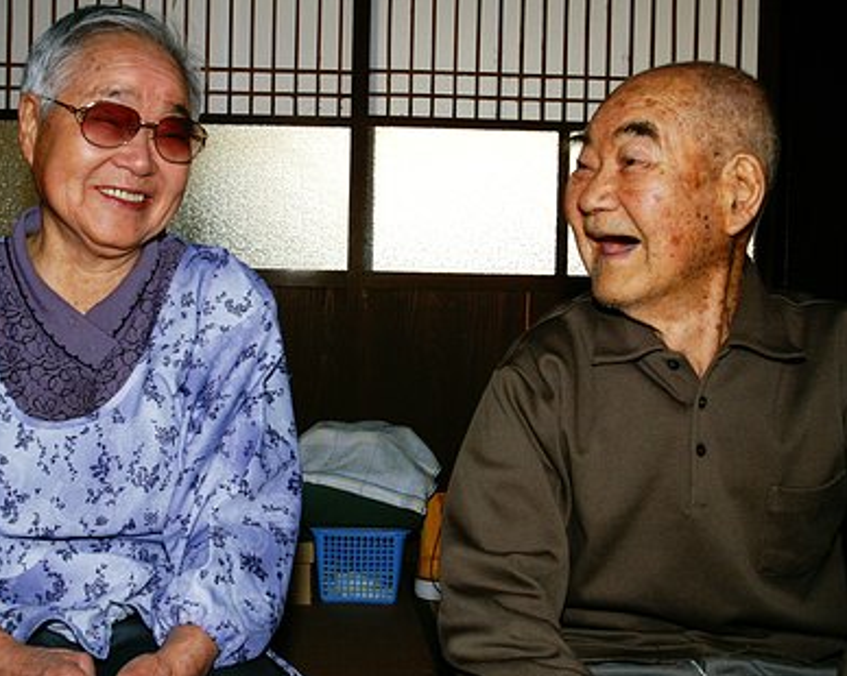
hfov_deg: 35.9
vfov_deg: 29.1
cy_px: 334
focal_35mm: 52
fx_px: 1303
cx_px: 362
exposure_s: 1/125
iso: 400
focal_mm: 28
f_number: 7.1
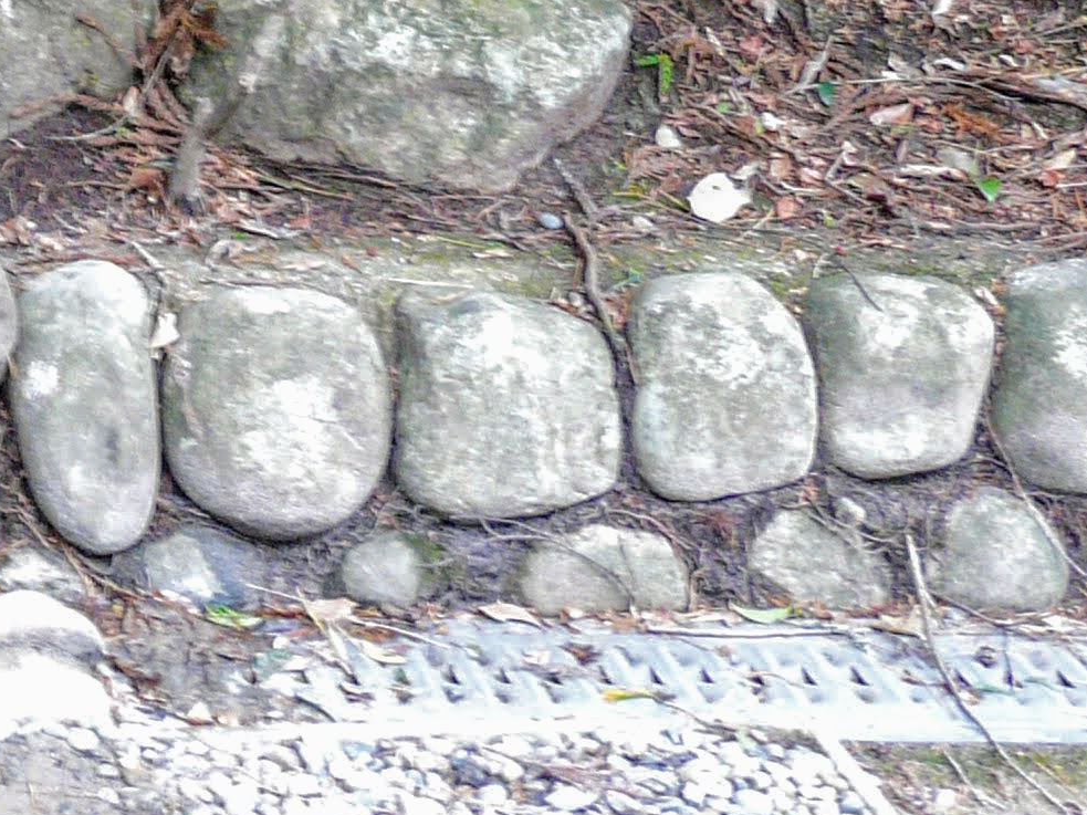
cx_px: -577
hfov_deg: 18.5
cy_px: -240
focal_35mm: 93
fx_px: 2920
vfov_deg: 15.2
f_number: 2.8
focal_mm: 4.6
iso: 200
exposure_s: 1/13
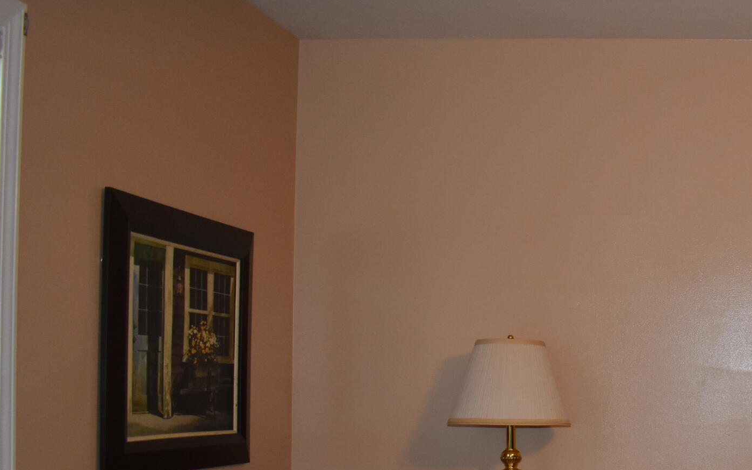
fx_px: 1209
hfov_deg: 31.6
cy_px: 357
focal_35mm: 59
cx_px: 773
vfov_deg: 21.8
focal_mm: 18
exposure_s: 1/200
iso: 800
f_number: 4.5
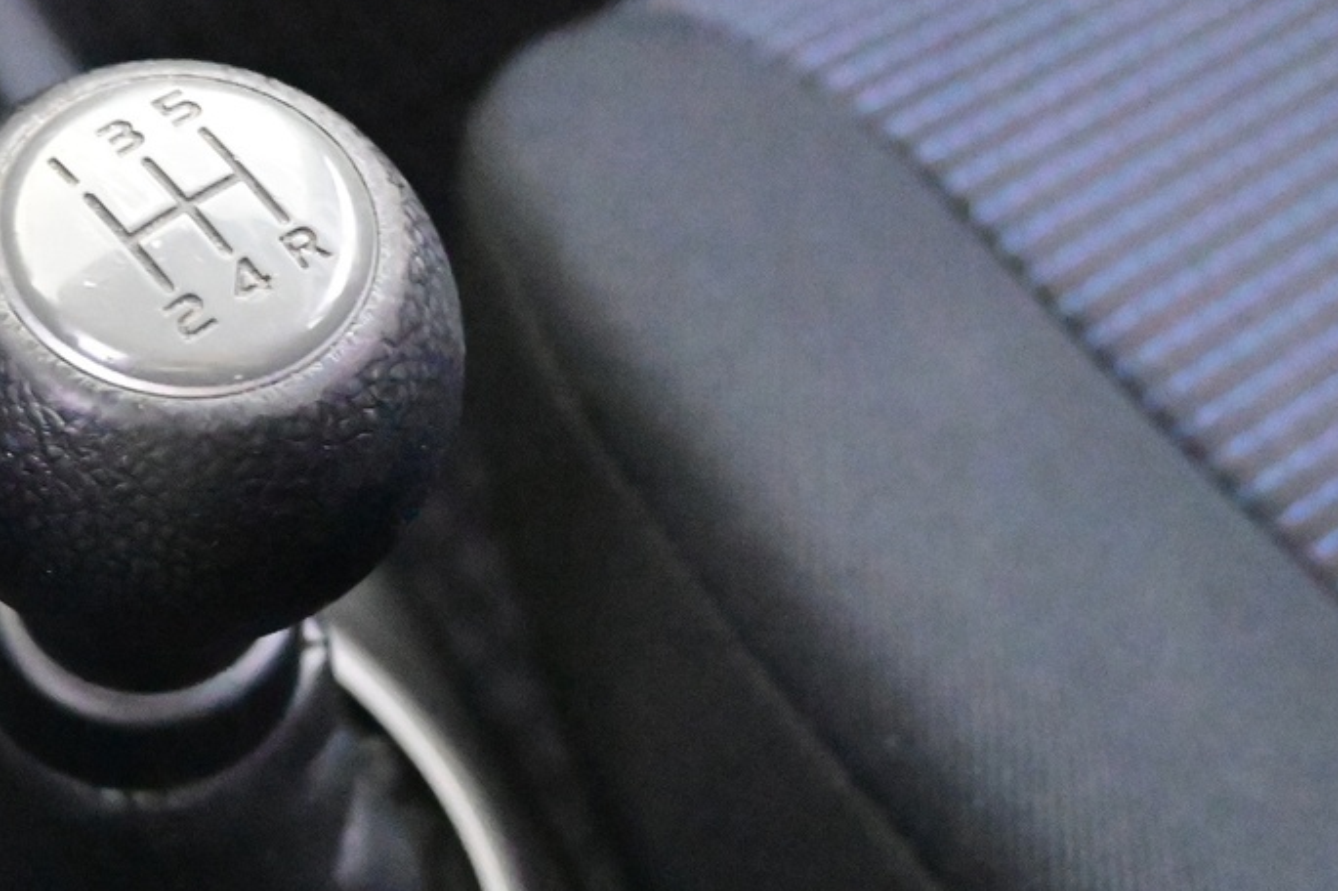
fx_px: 2703
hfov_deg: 27.4
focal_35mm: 73
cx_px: 316
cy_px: 463
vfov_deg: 18.7
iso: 18000
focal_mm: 20.5
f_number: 3.8
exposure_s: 1/30
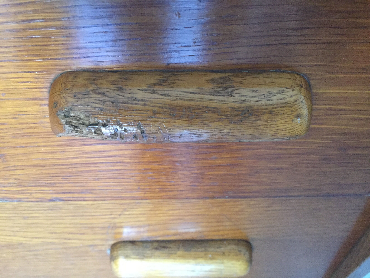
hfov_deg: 61.7
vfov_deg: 48.2
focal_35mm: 29
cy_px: 139
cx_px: 185
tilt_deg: -49.1
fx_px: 310
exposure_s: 1/17
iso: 320
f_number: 2.2
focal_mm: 4.15
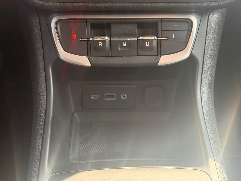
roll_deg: -1.9
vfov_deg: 30.3
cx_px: 120
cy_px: 90
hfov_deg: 39.7
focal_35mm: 48
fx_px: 334
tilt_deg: -41.2
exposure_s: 1/215
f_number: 1.78
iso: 200
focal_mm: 6.76
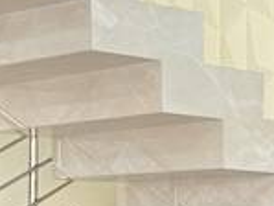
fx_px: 1307
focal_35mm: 165
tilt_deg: +0.2
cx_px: 379
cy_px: 276
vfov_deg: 8.9
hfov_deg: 11.6
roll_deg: -0.8
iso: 100
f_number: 1.78
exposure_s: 1/120
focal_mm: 6.76
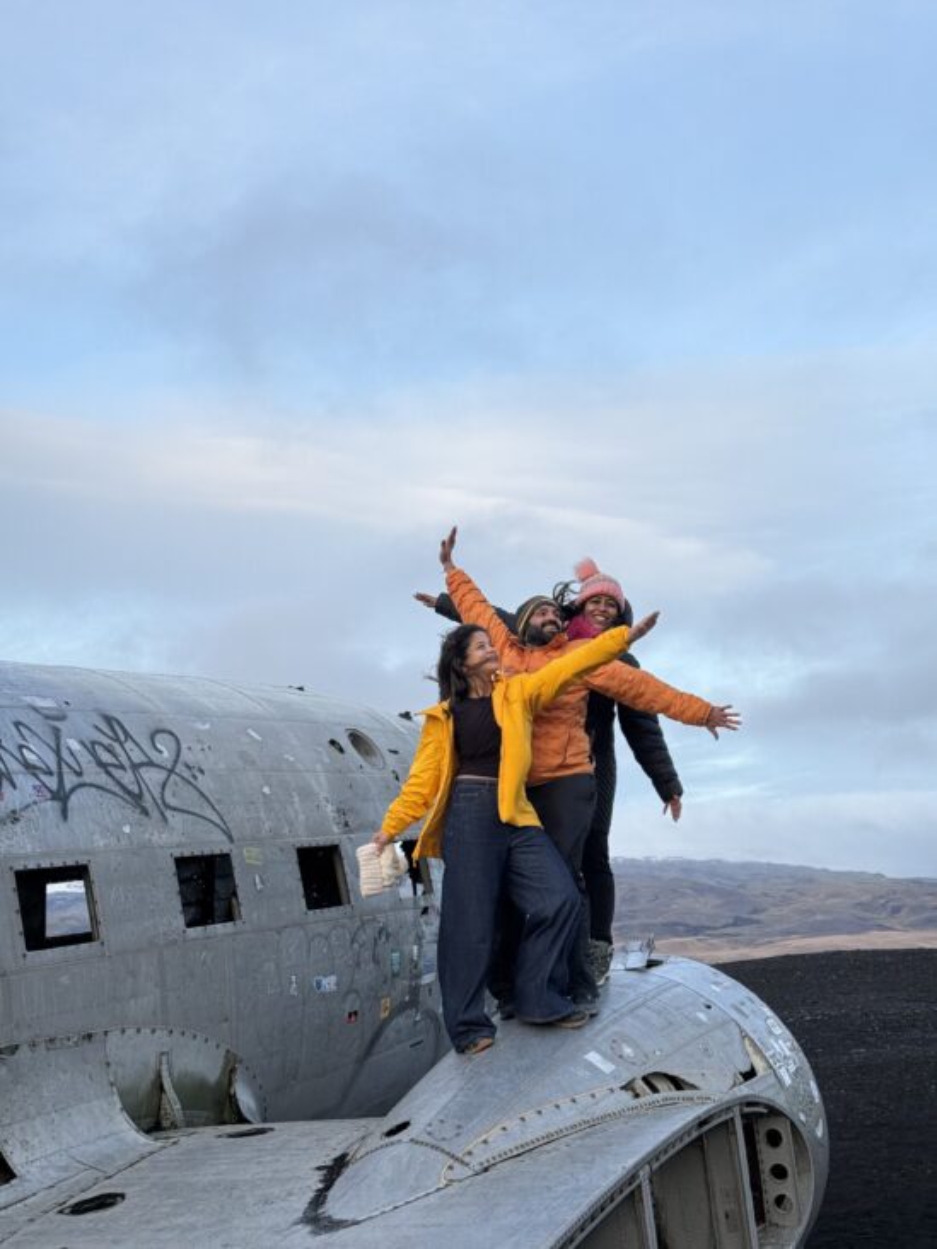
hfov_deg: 30.3
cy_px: 624
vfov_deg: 39.7
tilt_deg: +10.2
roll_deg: +2.0
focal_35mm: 48
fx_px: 1732
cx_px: 468
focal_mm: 6.76
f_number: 1.78
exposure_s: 1/257
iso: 64
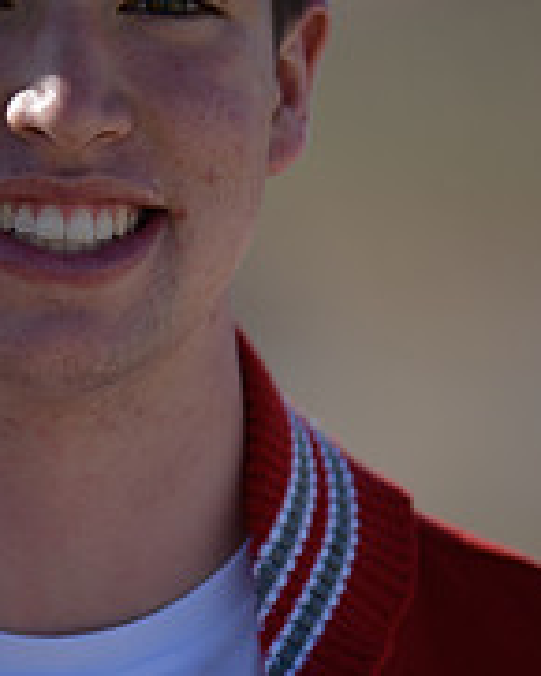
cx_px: 19
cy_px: 392
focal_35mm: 361
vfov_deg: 5.4
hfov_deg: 4.3
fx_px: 7219
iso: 200
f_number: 2.8
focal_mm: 155
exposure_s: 1/5000
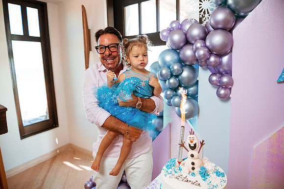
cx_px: 142
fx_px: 189
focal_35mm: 24
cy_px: 94
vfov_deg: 53.2
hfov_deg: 73.7
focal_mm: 24
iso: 250
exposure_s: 1/160
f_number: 3.2
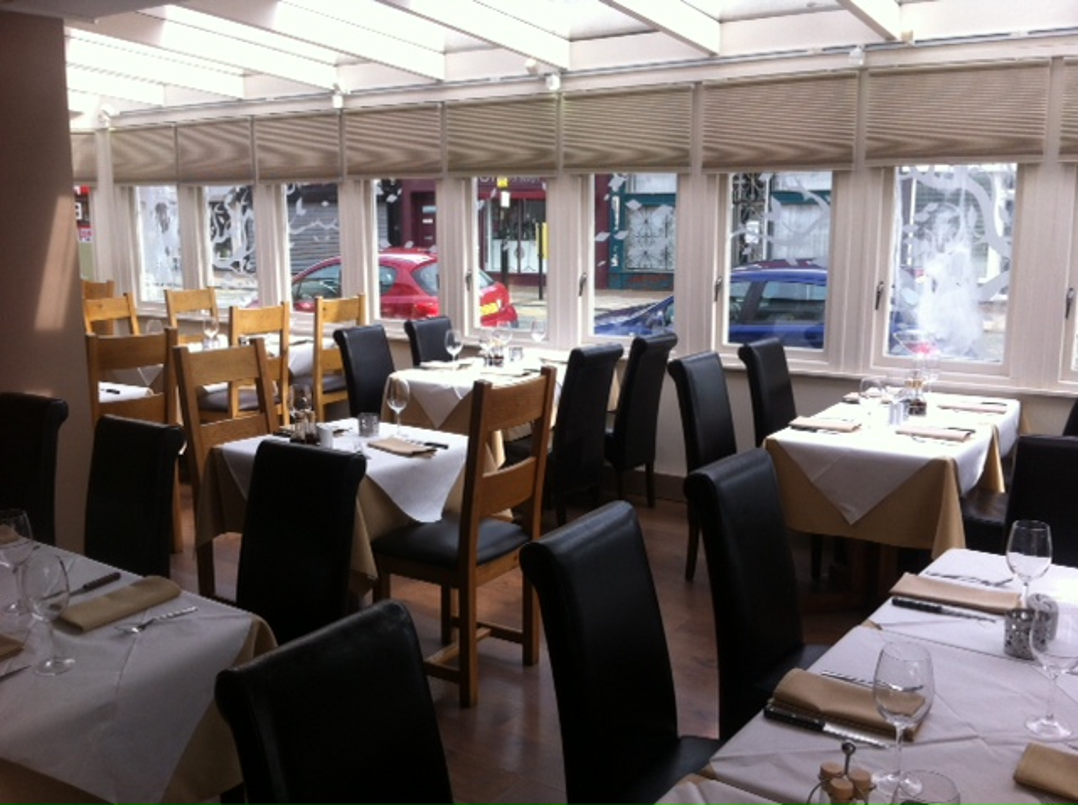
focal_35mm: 35
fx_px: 1088
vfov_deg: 40.6
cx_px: 539
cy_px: 402
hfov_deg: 52.7
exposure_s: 1/212
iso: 80
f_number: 2.8
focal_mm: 3.85
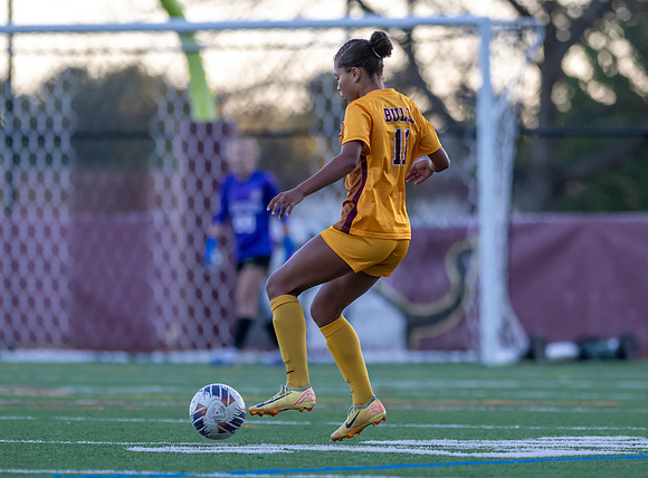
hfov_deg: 4.1
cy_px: 313
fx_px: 9109
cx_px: 382
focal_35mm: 489
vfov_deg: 3.0
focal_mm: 300
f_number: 2.8
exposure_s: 1/1600
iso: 1400
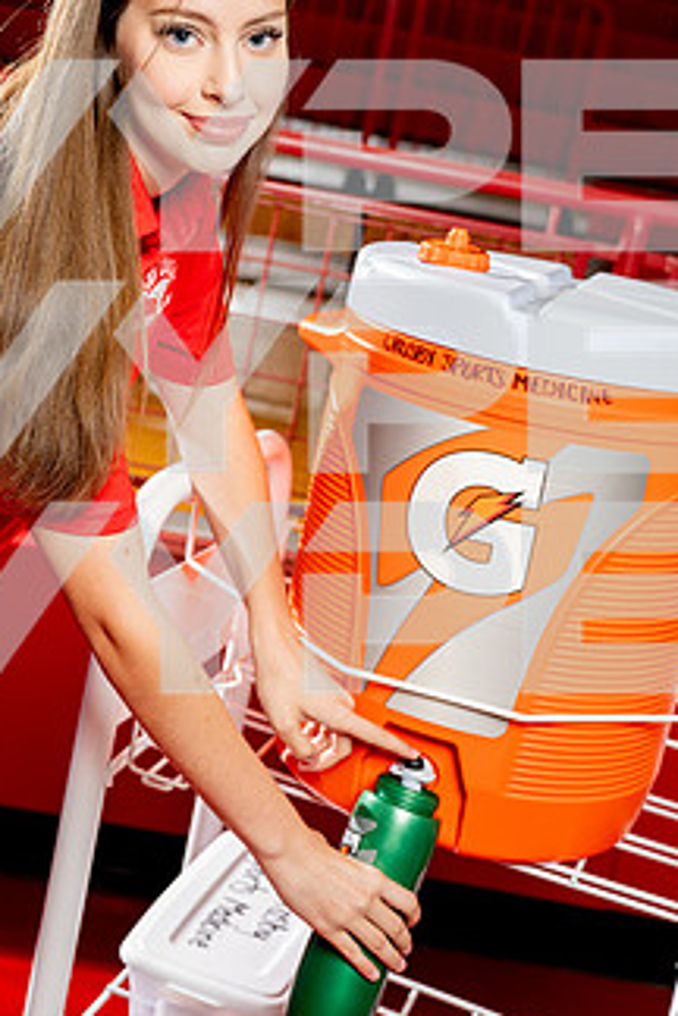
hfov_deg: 23.7
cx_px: 273
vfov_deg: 34.9
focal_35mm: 57
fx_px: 1610
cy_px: 379
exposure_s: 1/125
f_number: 4
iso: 250
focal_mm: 41
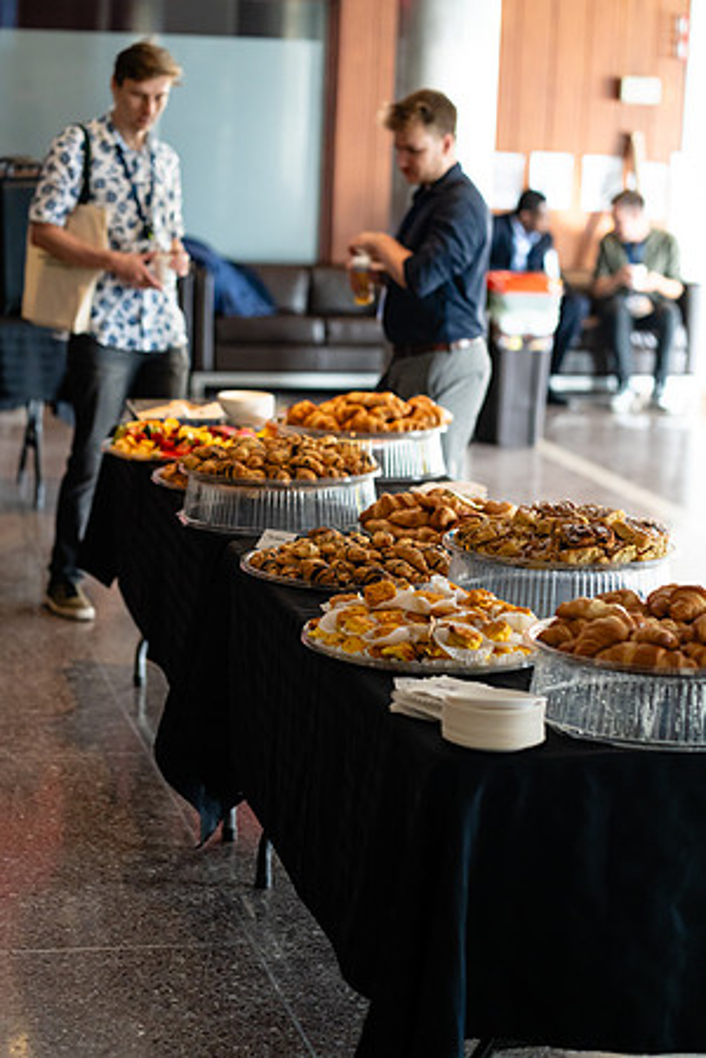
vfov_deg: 23.9
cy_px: 529
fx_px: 2500
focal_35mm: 85
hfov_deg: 16.1
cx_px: 353
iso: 3200
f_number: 2.8
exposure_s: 1/500
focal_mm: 85
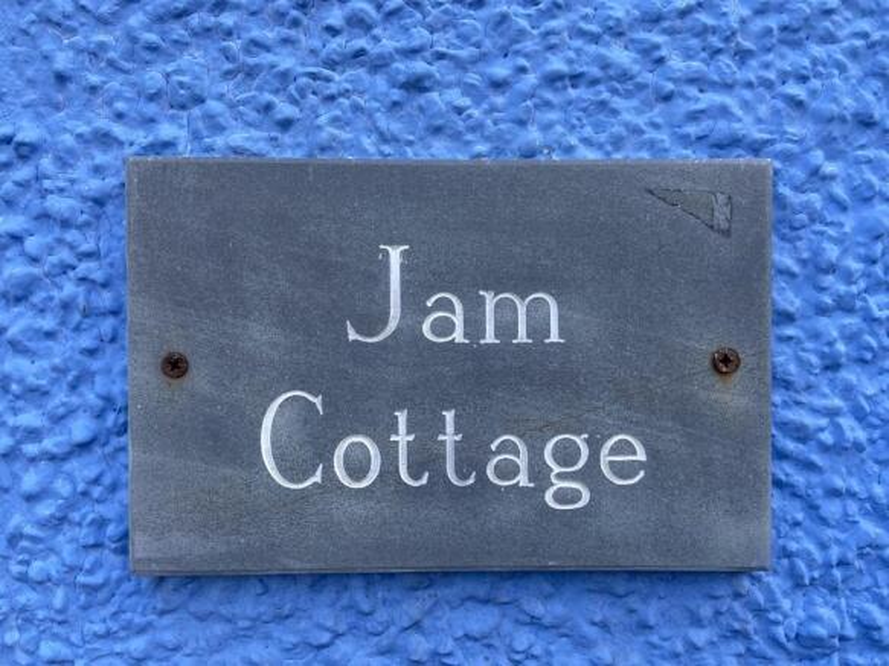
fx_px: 668
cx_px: 444
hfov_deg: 67.3
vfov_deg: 53.0
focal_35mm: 26
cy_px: 333
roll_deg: -0.1
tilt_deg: -0.5
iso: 32
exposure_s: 1/371
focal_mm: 4.25
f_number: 1.8
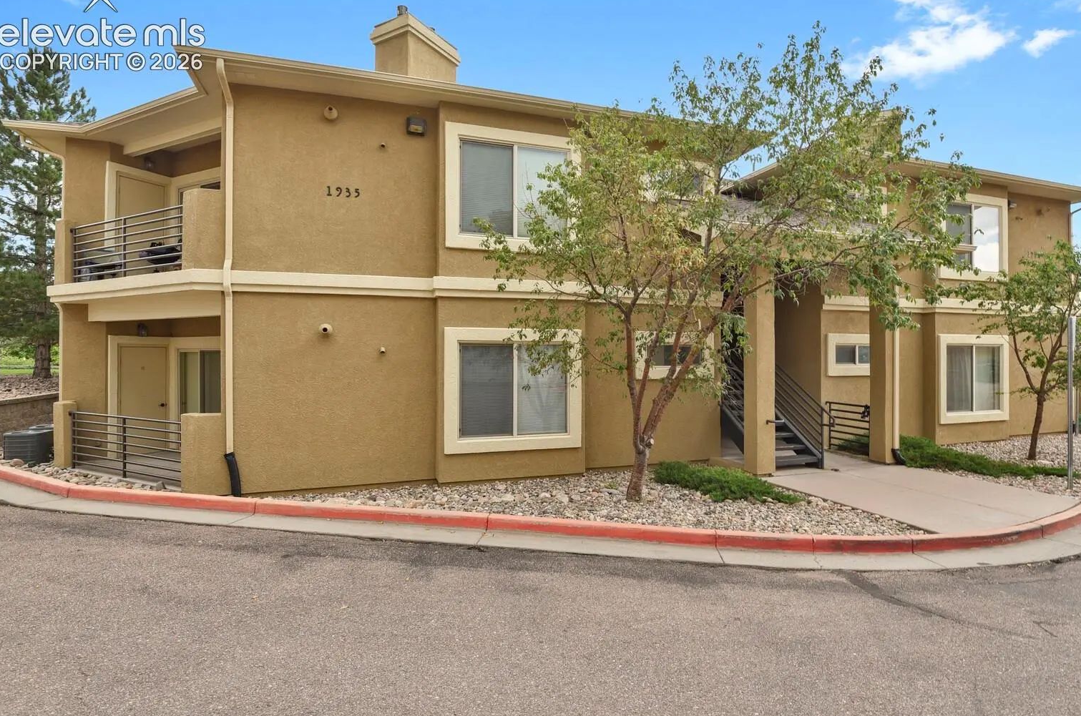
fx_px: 539
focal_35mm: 18
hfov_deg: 90.1
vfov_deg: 67.1
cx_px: 559
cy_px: 350
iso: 450
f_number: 8
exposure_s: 1/20
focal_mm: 17
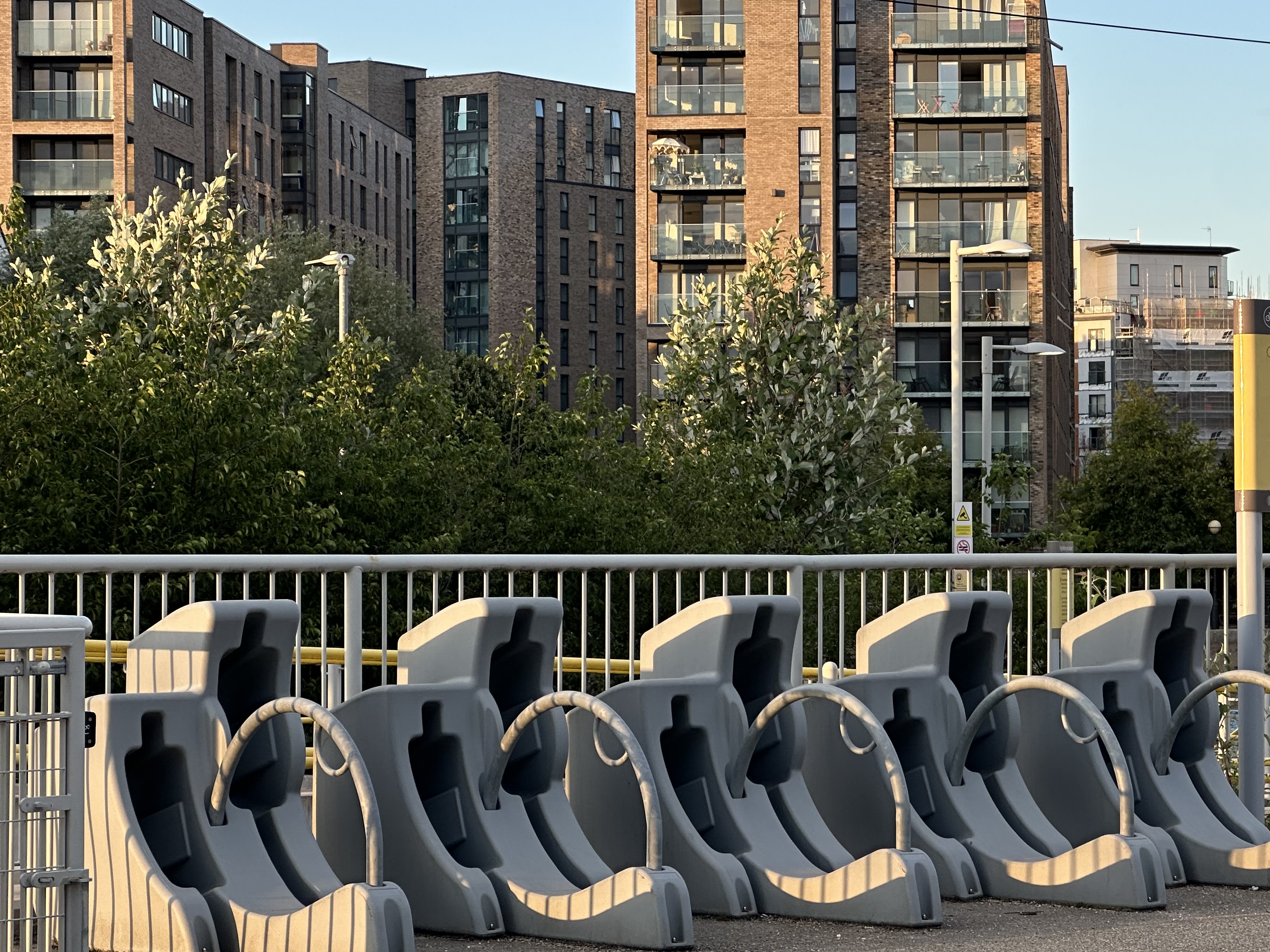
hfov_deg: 17.8
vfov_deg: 13.5
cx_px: 901
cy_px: 485
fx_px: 4036
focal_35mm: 110
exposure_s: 1/124
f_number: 2.8
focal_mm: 9
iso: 32
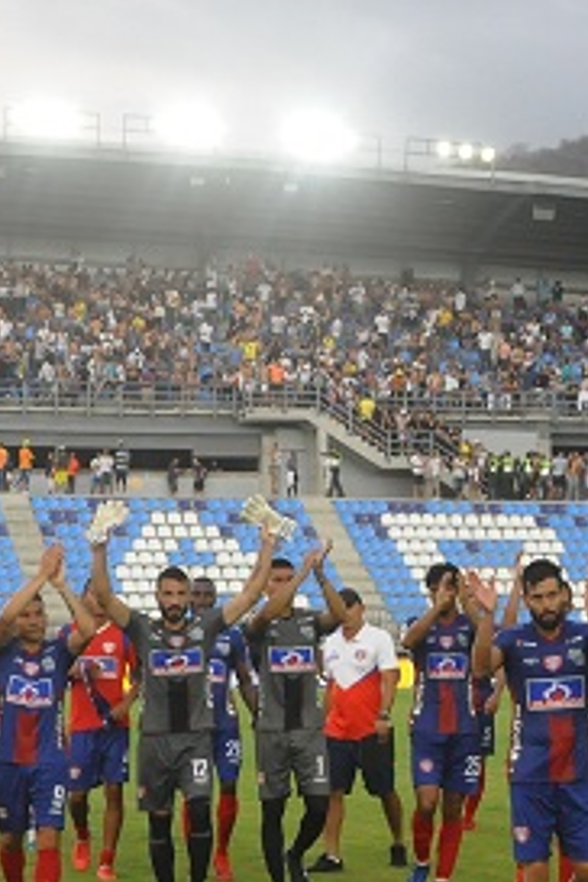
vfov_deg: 17.8
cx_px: 540
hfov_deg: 11.9
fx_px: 2793
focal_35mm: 114
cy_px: 680
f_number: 9
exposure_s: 1/200
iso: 1600
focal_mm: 32
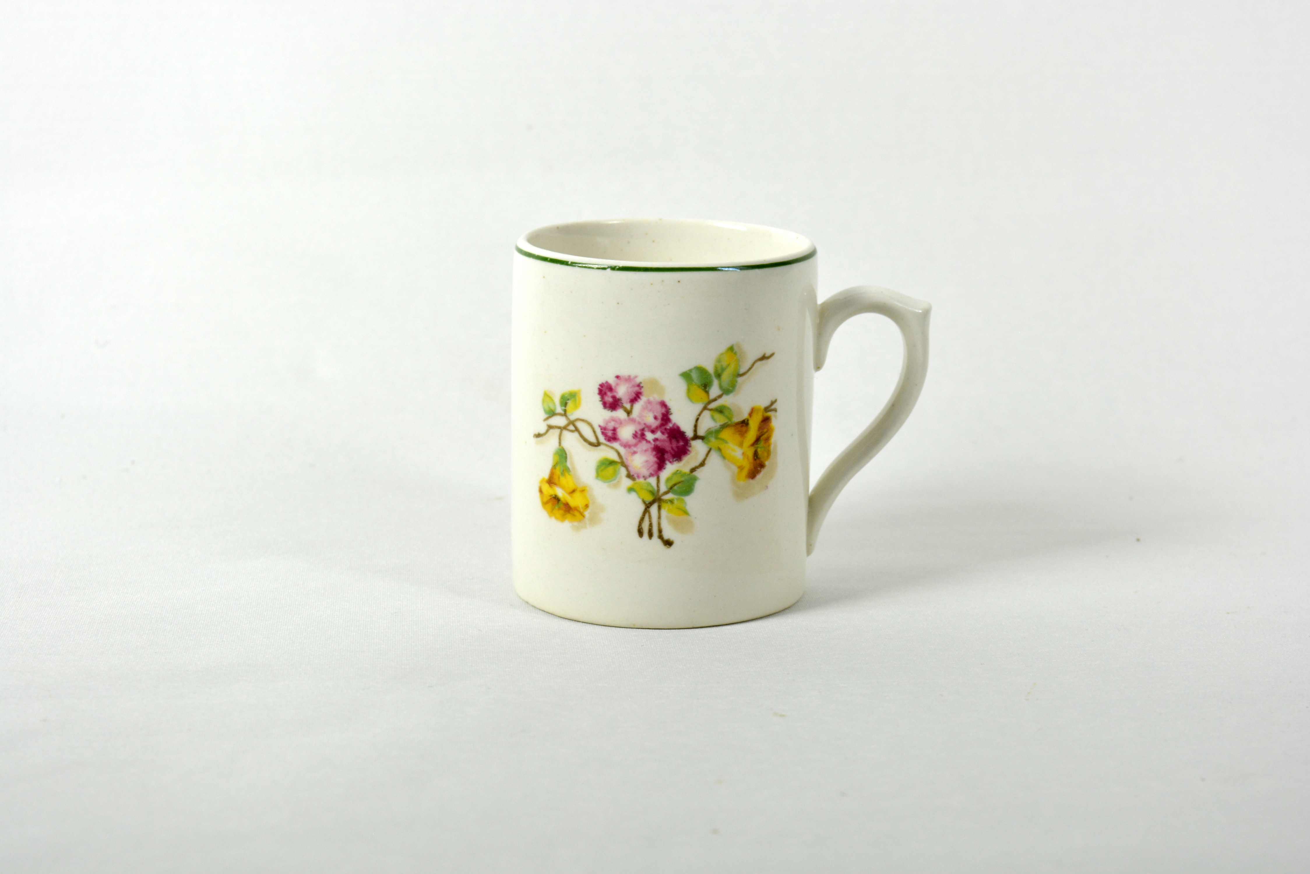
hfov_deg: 26.0
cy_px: 437
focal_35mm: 78
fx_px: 2839
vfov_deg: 17.5
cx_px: 655
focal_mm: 52
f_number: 8
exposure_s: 1/8
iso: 400
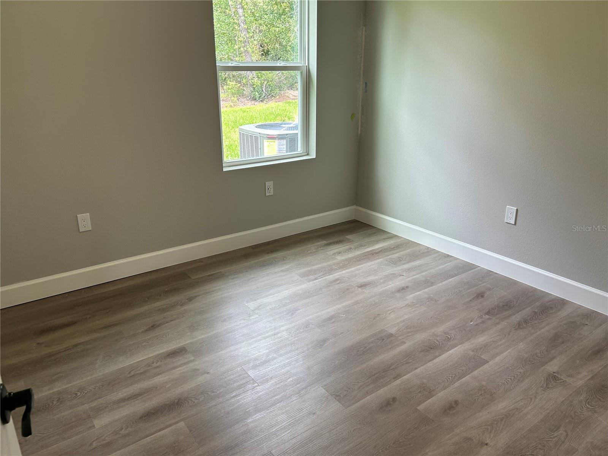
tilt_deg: -19.2
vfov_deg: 53.1
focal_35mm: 26
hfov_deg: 67.3
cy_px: 228
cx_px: 304
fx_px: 457
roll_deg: -0.2
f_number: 1.5
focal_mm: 5.7
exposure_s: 1/120
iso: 64
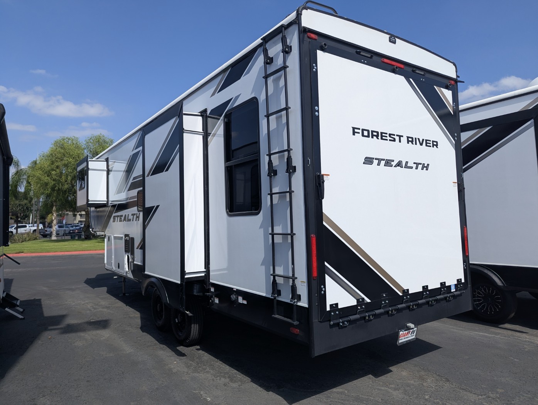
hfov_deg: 71.5
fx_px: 373
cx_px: 269
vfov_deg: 56.9
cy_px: 202
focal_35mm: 24
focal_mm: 6.81
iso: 48
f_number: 1.85
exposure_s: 1/3058
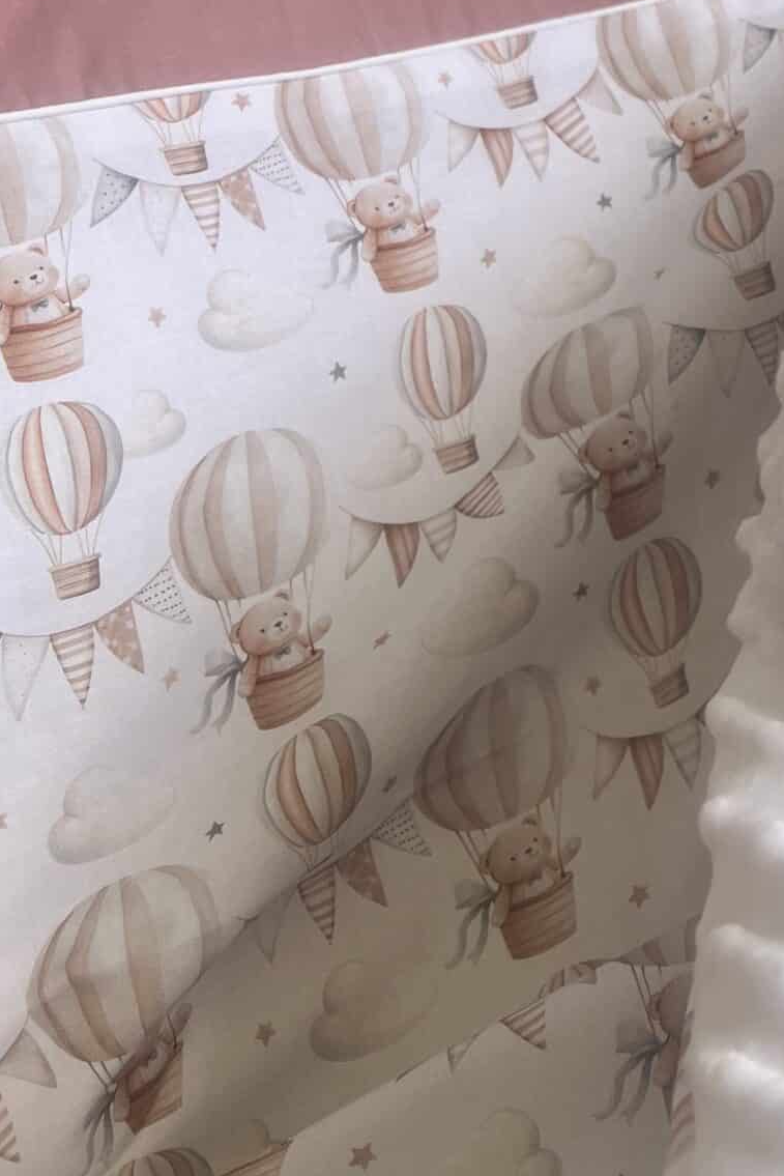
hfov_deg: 20.8
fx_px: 1992
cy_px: -83
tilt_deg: -37.5
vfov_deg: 29.9
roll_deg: +7.3
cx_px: 943
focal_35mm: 61
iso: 32
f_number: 1.5
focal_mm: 5.7
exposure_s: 1/126
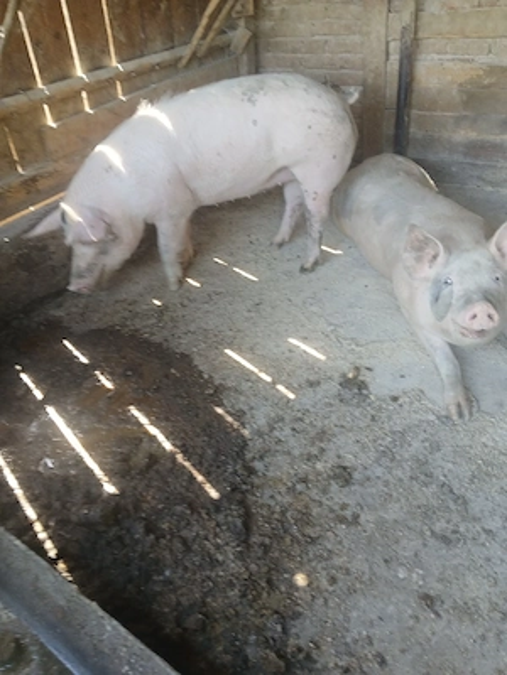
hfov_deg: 53.1
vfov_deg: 67.3
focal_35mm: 26
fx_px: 508
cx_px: 254
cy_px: 338
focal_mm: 3.98
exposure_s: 1/50.3
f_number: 1.8
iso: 125
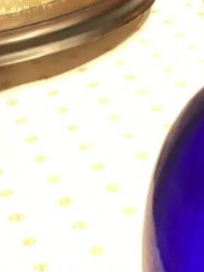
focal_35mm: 129
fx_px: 1014
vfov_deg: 15.2
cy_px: 215
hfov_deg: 10.9
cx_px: 342
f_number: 2.4
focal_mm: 3.3
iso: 800
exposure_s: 1/15
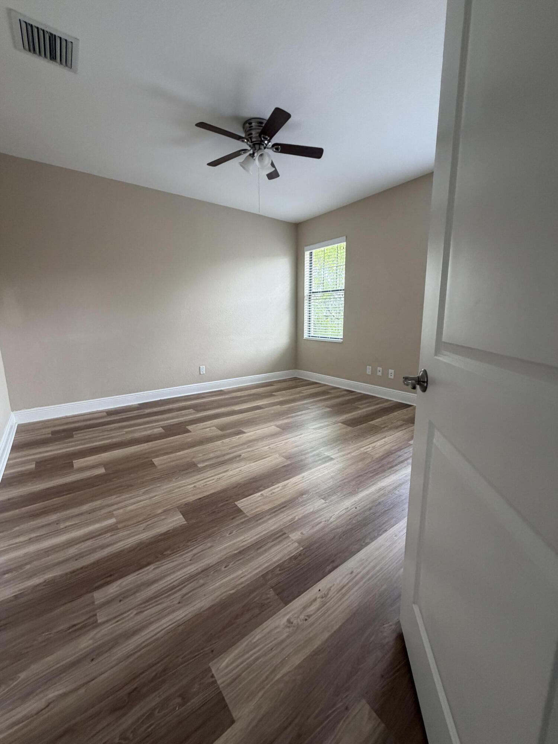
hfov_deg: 85.7
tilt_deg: -9.0
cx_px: 279
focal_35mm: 14
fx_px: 301
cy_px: 372
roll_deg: +1.1
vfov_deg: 102.1
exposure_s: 1/121
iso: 250
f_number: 2.2
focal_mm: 2.22
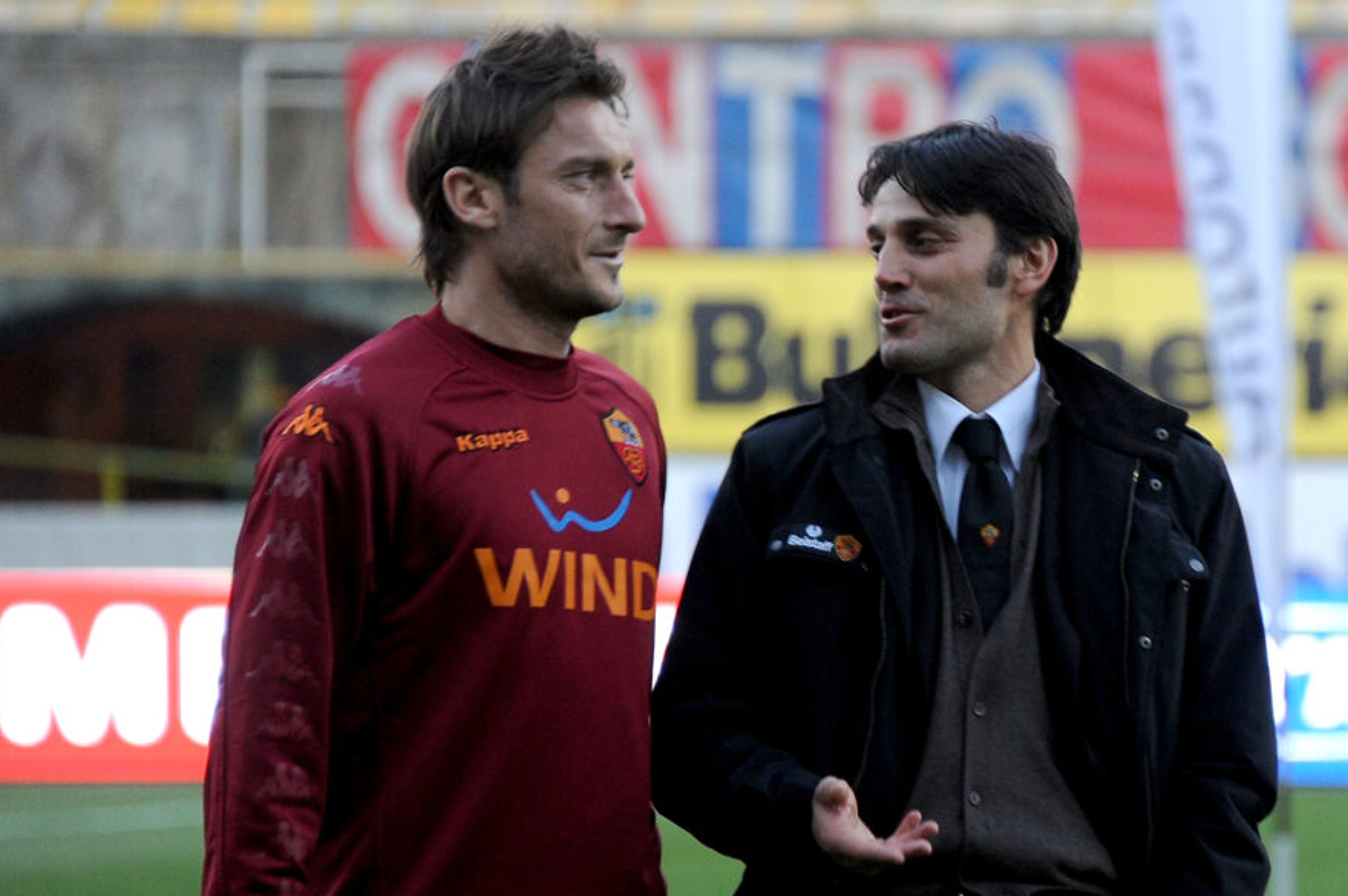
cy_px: 489
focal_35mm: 291
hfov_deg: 7.1
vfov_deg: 4.7
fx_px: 10886
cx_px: 764
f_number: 5.6
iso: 1600
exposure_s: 1/80
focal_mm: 250
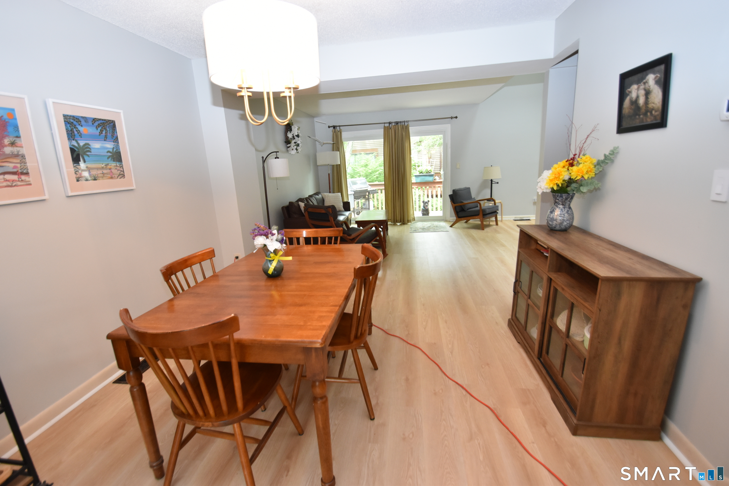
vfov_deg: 72.1
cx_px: 364
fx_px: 334
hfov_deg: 95.0
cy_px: 243
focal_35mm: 16
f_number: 4.5
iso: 800
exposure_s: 1/100
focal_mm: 11
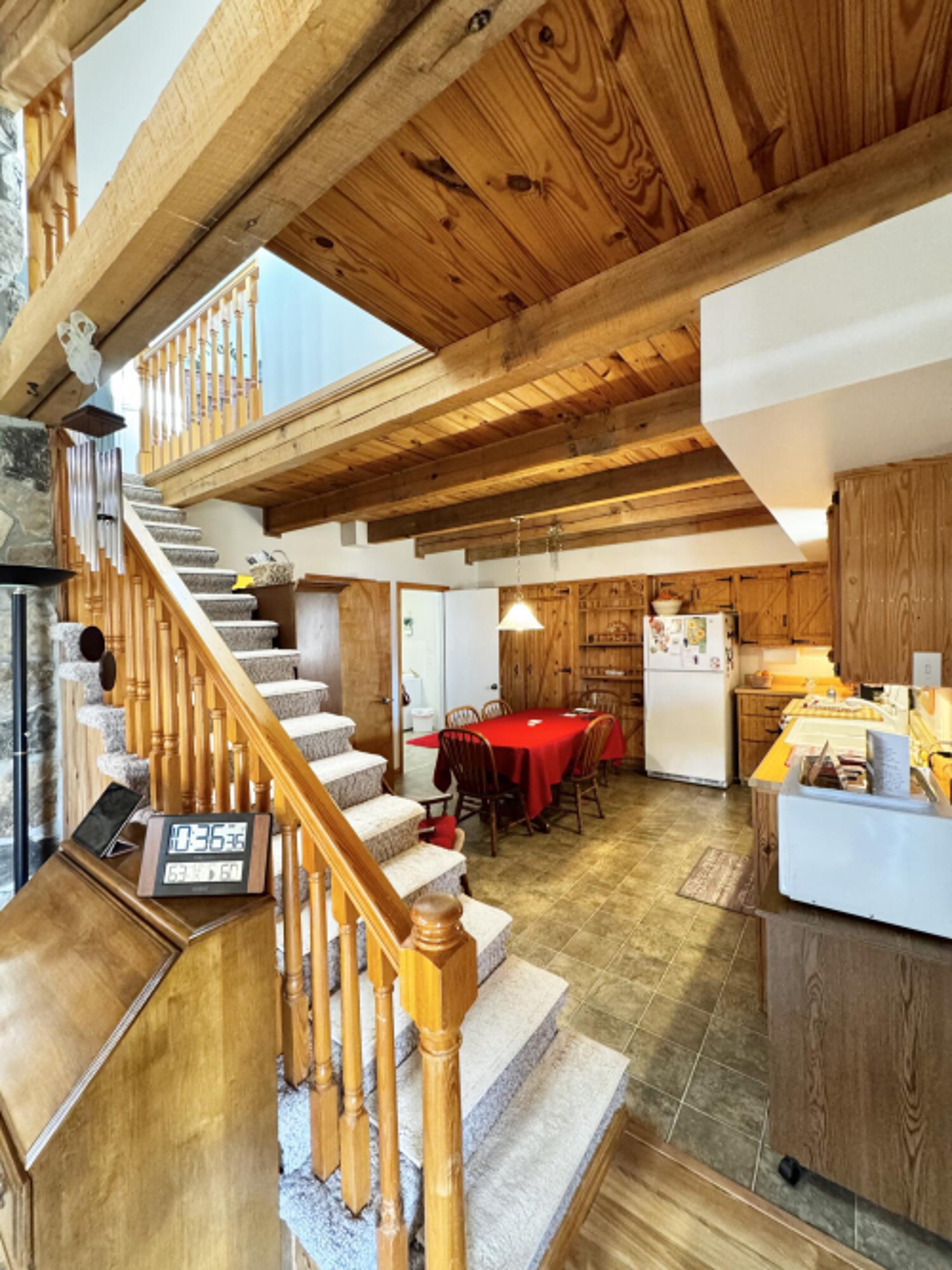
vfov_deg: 102.1
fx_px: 514
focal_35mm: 14
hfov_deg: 85.7
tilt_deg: -0.7
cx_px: 476
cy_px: 635
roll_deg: +1.3
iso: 800
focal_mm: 2.22
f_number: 2.2
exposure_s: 1/60
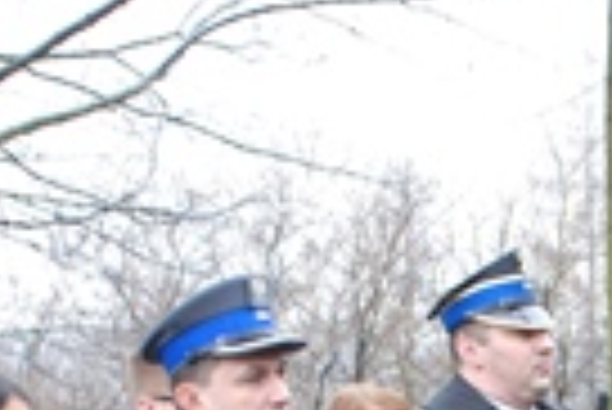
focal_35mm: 171
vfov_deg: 7.8
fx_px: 2907
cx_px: 742
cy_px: 687
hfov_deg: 11.8
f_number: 4.2
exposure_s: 1/60
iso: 200
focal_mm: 31
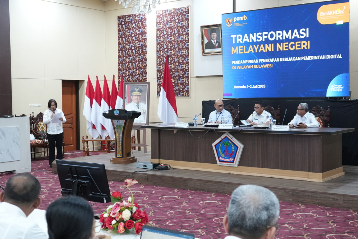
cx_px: 179
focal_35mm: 51
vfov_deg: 26.5
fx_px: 507
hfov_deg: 38.9
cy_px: 120
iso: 5000
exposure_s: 1/100
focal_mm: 34
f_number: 4.5
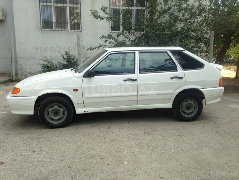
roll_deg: -0.7
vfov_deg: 42.9
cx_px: 120
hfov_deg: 55.4
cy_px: 90
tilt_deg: -9.6
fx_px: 228
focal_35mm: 33
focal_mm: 4.12
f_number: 2.4
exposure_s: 1/623
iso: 50
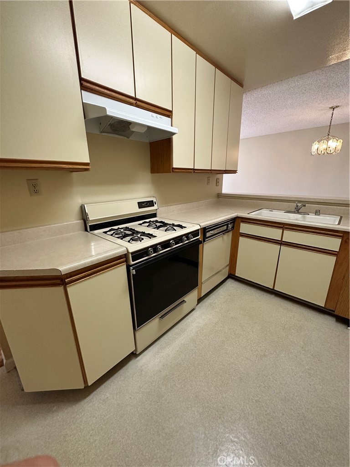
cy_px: 234
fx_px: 189
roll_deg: +0.7
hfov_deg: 85.7
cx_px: 175
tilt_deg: -17.3
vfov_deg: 102.1
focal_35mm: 14
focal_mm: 2.22
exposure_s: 1/120
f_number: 2.2
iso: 320
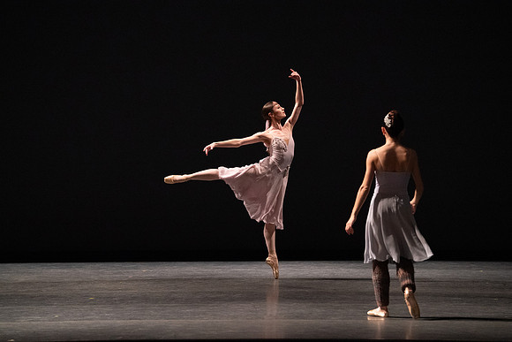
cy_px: 171
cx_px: 256
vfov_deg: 6.9
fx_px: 2845
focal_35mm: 200
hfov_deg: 10.3
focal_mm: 200
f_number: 5
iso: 12800
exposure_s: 1/400
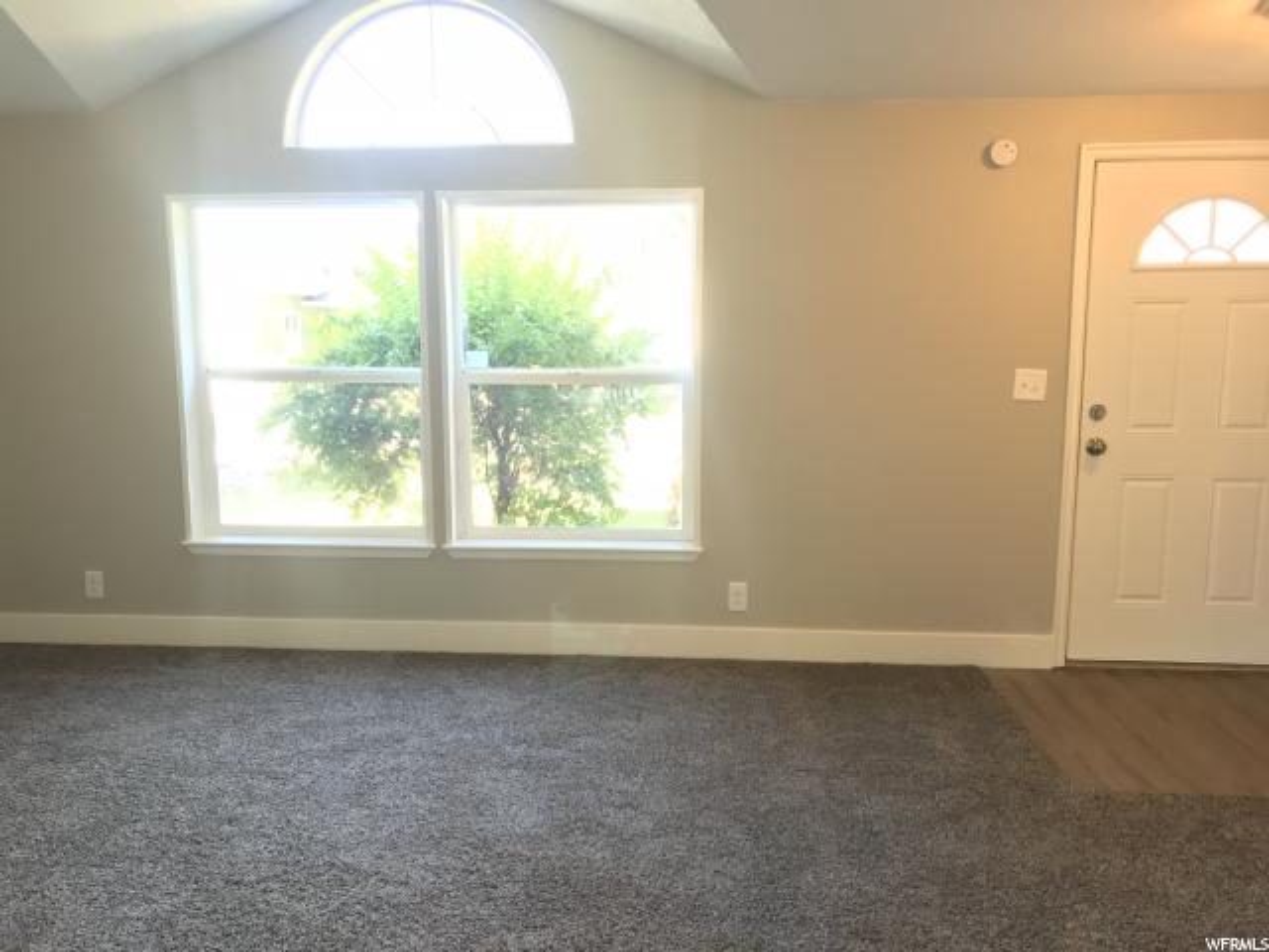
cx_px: 634
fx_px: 1026
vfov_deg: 49.7
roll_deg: -0.5
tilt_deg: -7.5
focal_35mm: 28
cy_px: 476
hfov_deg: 63.4
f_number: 1.8
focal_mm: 3.99
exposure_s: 1/30
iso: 64
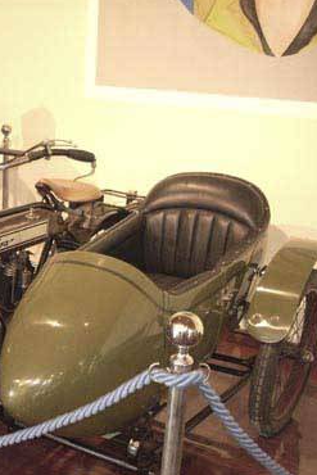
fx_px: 686
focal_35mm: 52
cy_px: 236
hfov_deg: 25.1
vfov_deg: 38.2
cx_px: 26
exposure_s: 1/30
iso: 259
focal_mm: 6.2
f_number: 2.8
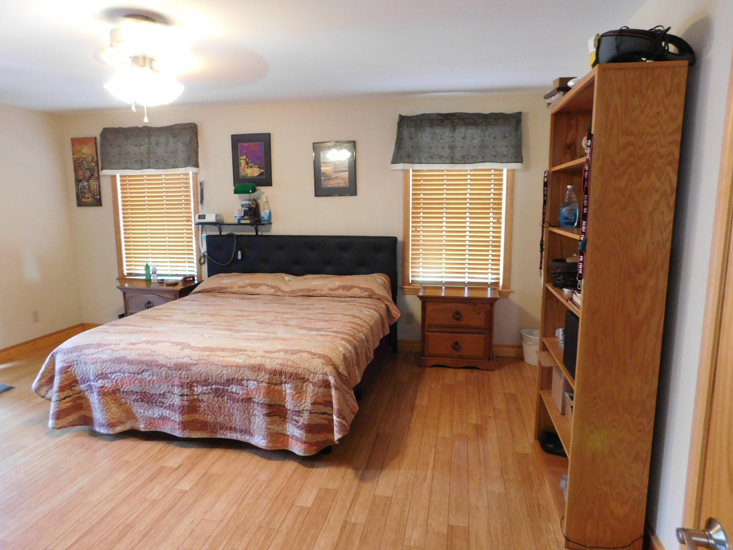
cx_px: 366
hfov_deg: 73.9
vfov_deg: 58.9
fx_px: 487
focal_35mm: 23
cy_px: 275
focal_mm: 4
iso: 400
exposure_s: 1/10
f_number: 3
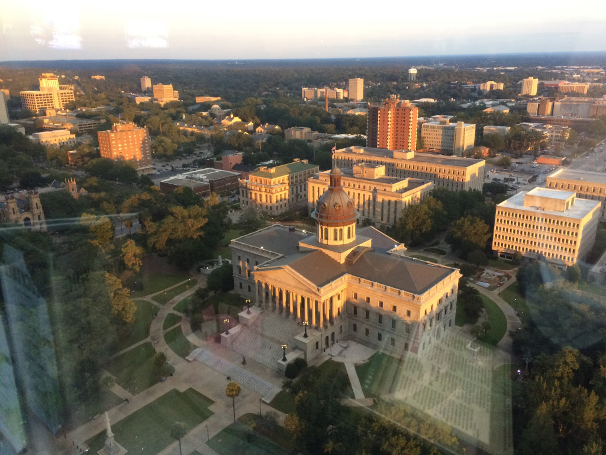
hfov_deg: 61.7
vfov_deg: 48.2
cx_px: 303
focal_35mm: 29
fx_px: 508
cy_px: 228
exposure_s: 1/30
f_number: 2.2
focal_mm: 4.15
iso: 160
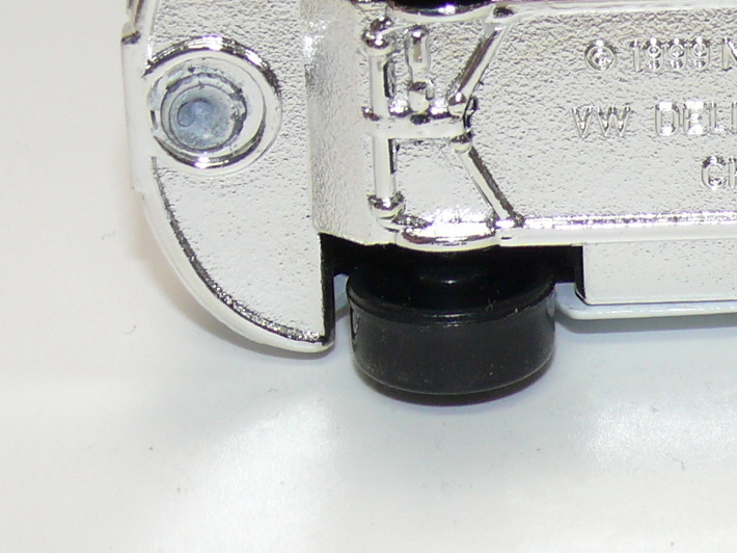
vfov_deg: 6.4
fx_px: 4895
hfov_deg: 8.5
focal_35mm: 230
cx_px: 788
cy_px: 80
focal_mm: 13.3
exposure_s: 1/30
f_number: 4
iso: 100
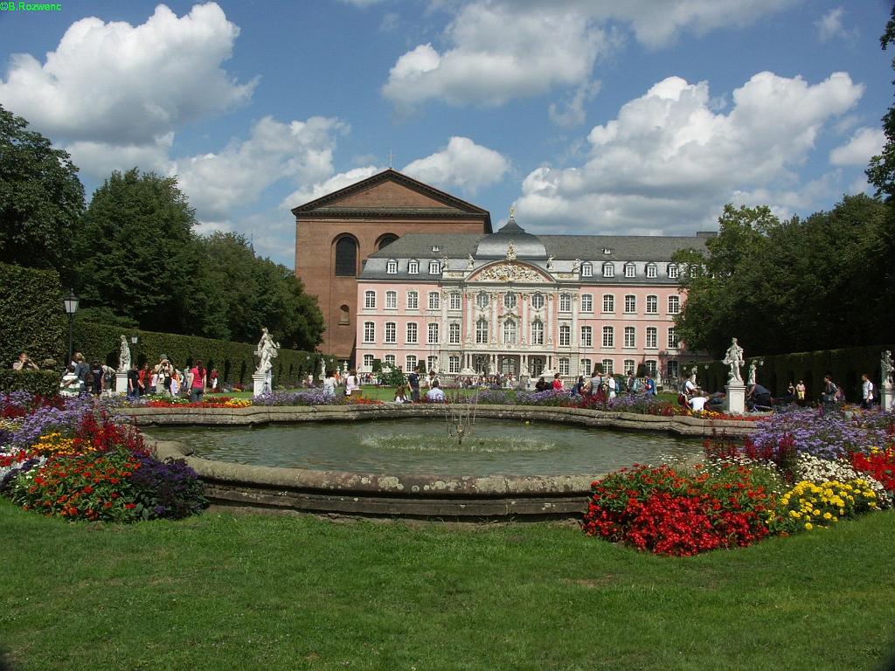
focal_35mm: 36
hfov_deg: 51.4
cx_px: 448
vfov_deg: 39.7
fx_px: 931
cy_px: 336
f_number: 8
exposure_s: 1/400
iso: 64
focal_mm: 9.27
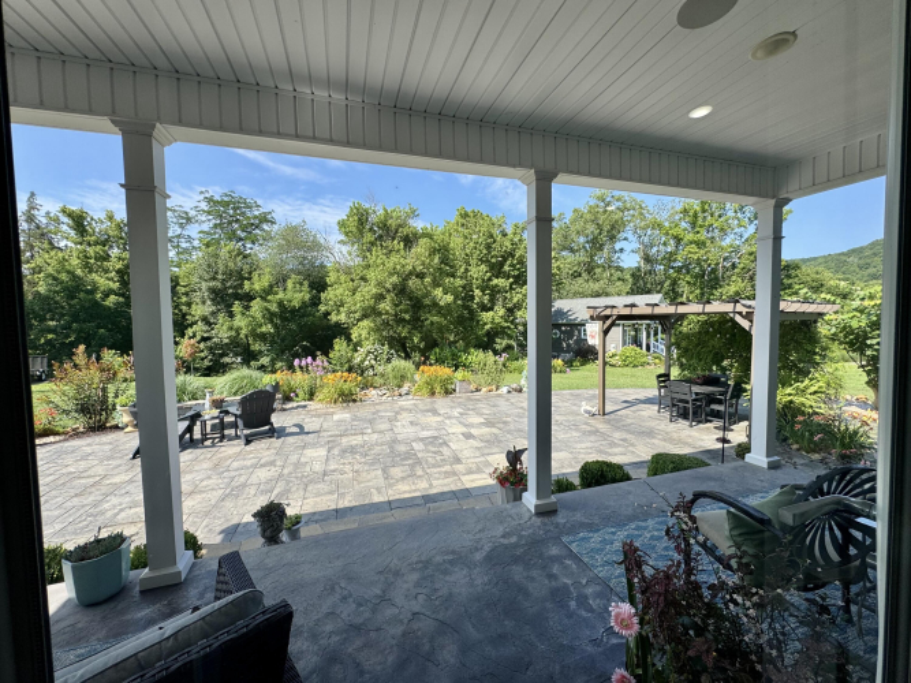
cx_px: 456
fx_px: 368
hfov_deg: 102.1
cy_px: 342
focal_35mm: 14
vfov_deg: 85.7
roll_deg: +0.3
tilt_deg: -3.7
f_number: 2.2
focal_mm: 2.22
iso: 40
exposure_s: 1/944
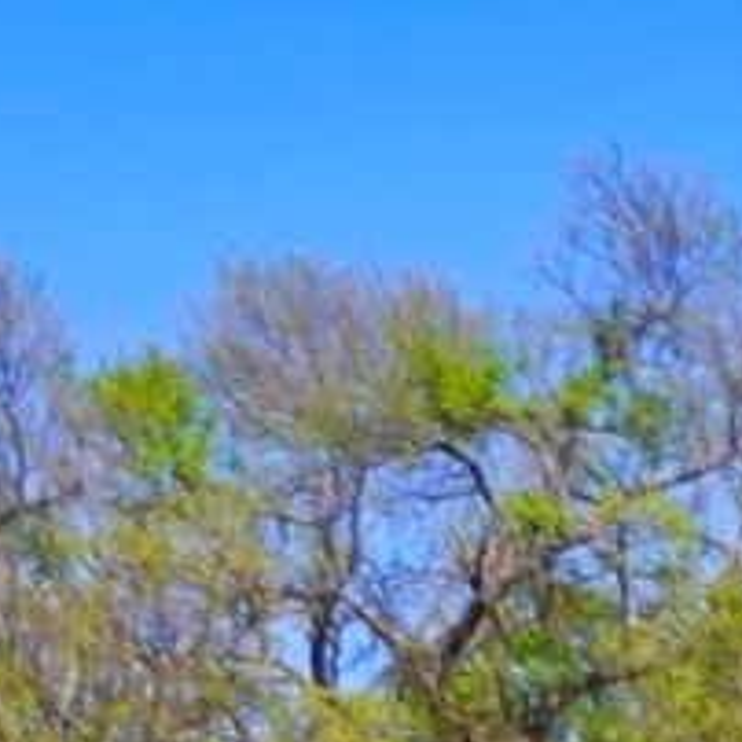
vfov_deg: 6.9
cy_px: 2186
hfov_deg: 6.6
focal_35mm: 229
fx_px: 5554
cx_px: 2637
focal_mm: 17
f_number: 4
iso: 50
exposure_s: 1/320
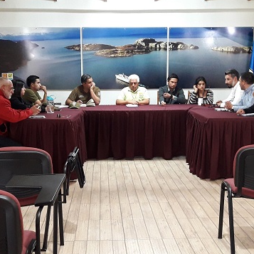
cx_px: 125
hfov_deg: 48.4
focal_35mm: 34
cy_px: 128
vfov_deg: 48.5
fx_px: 282
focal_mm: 3.7
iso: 200
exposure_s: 1/25
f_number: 1.9
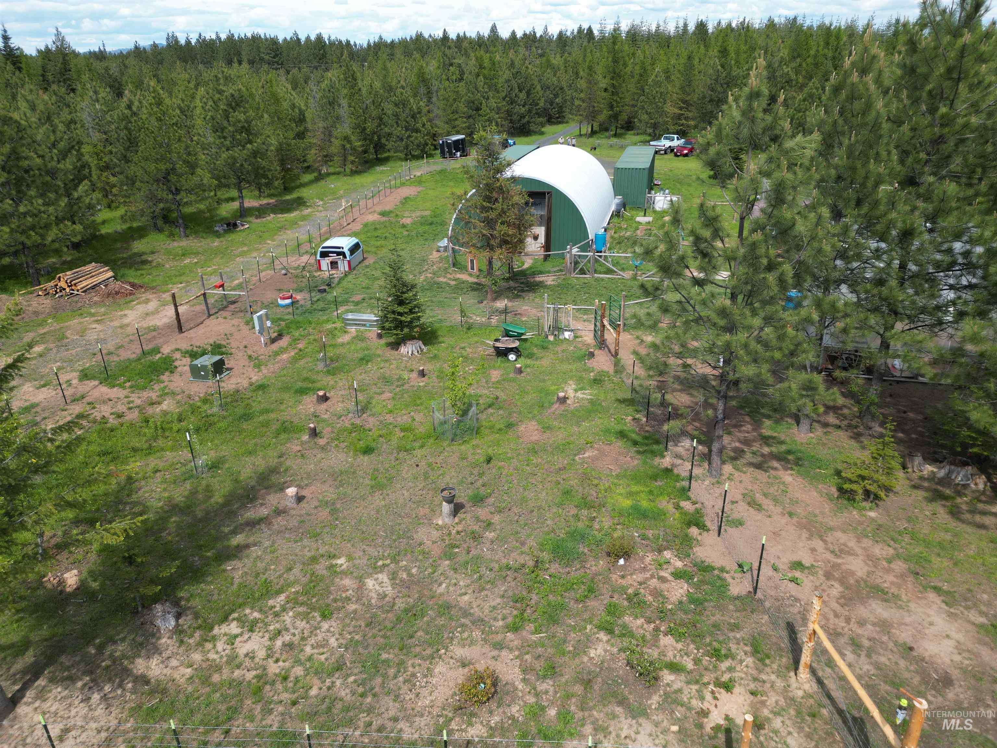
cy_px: 374
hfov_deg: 71.6
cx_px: 498
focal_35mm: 24
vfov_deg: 56.8
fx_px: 691
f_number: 1.7
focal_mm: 6.72
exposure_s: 1/2000
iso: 120
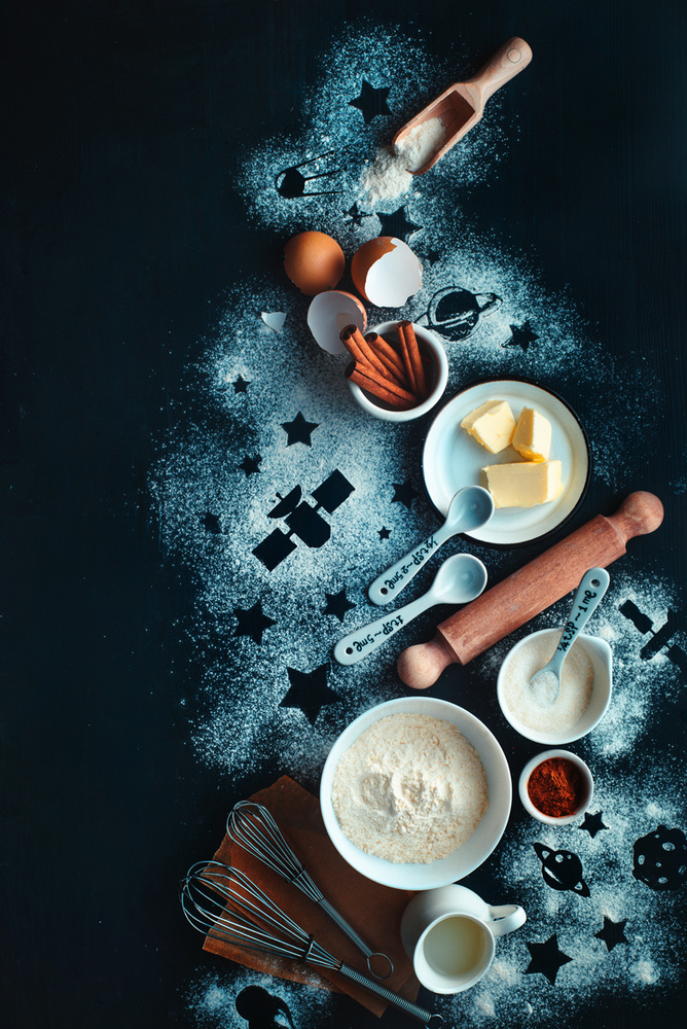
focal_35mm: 50
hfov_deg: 27.0
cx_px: 344
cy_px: 514
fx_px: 1429
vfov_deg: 39.6
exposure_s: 1/160
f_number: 13
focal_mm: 50
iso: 125
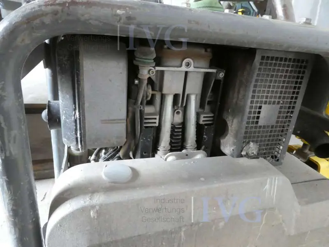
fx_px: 228
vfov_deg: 56.8
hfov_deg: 71.6
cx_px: 164
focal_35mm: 24
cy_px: 124
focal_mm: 4.3
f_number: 3.3
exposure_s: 1/30
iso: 1600
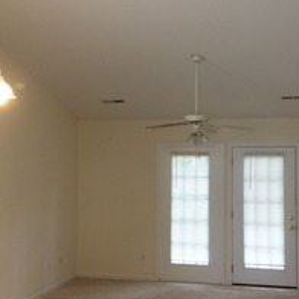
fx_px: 557
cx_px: 170
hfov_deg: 30.0
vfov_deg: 30.0
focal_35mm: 57
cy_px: 150
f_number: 2.4
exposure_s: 1/30
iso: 32
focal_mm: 3.3
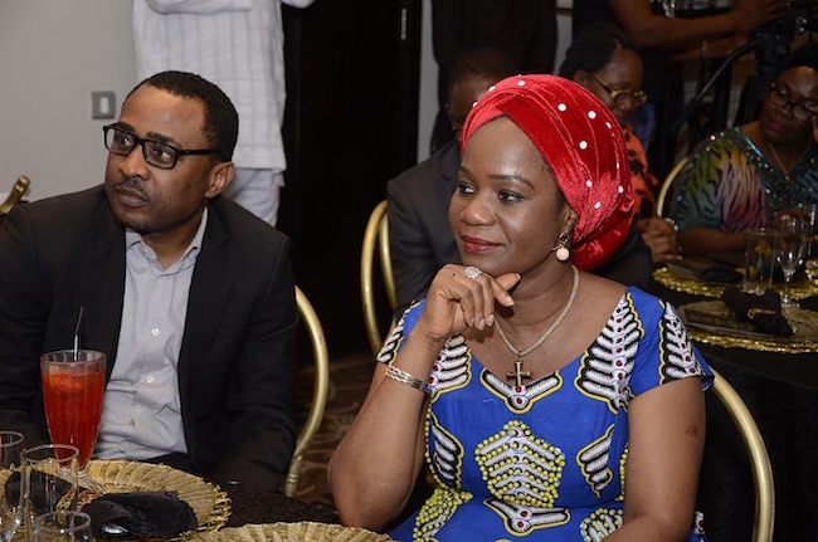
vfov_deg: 23.7
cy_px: 271
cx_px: 409
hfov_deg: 35.1
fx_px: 1293
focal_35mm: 57
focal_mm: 38
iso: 1600
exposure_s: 1/100
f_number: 4.5
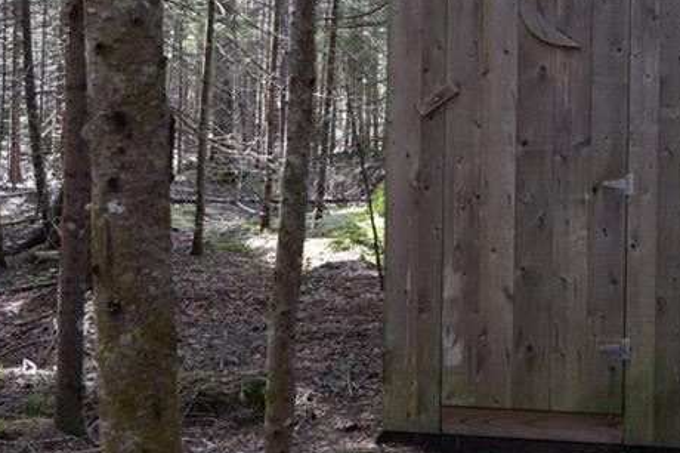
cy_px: 70
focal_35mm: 70
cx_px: 619
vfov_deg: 19.1
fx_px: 1323
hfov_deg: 27.7
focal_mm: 21
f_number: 5
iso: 400
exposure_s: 1/100
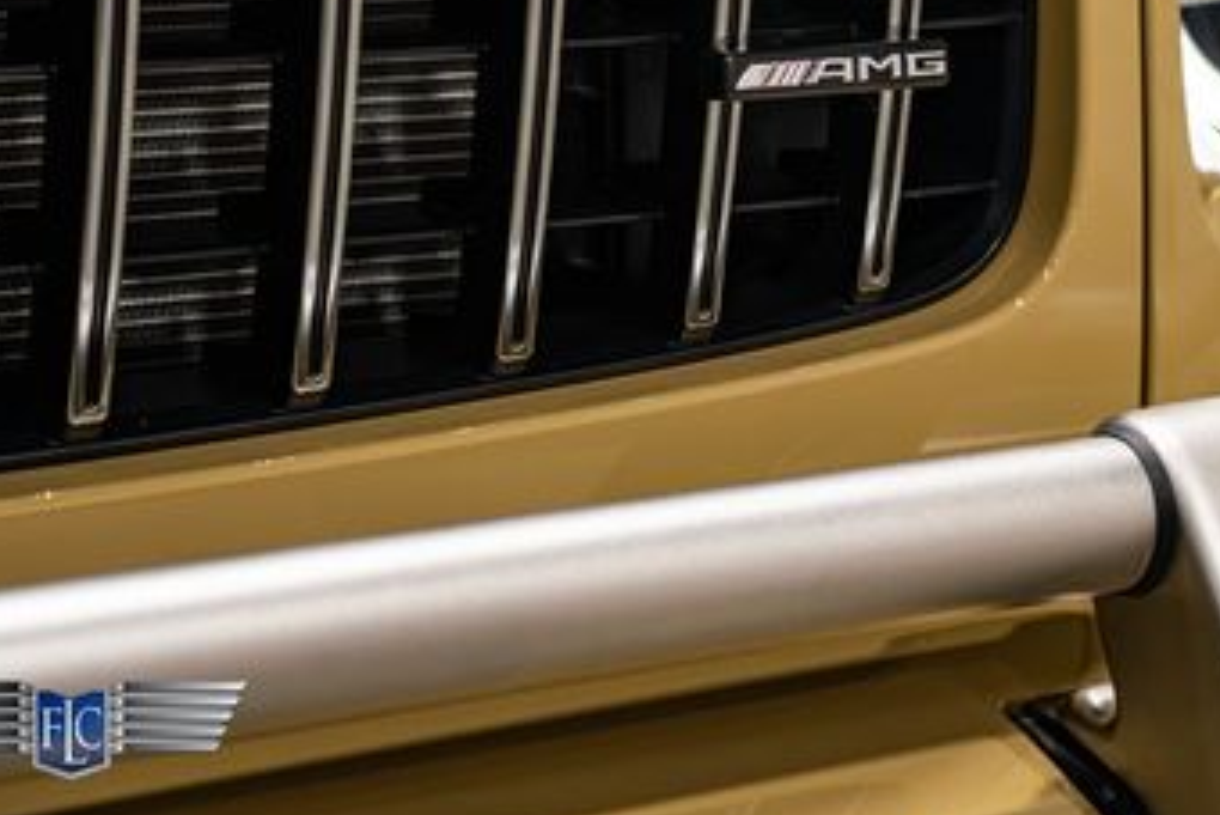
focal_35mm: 130
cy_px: 77
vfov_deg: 10.5
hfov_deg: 15.7
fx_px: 4407
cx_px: 954
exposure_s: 1/100
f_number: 4
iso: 1600
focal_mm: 69
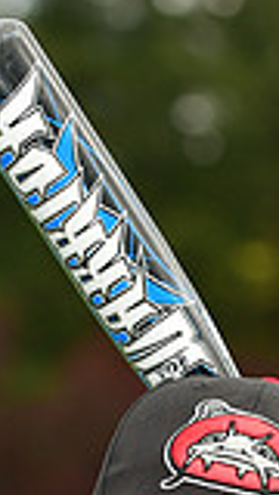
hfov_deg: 1.9
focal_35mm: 627
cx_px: 215
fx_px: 8246
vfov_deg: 3.4
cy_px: 755
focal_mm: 110
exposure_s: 1/500
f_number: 5
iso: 200
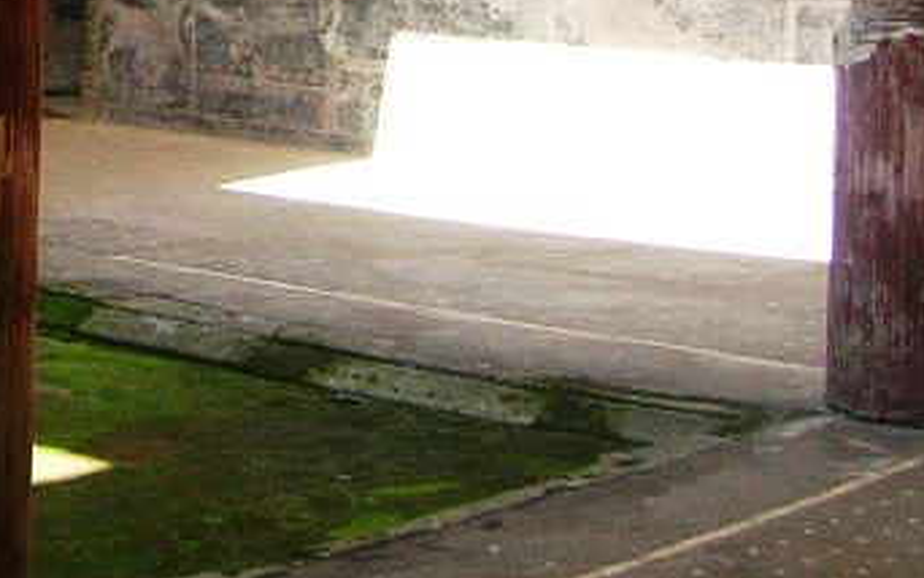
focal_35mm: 108
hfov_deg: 18.5
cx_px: -103
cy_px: -367
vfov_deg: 11.5
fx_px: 2721
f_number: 2.9
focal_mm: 5.7
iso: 50
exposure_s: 1/75
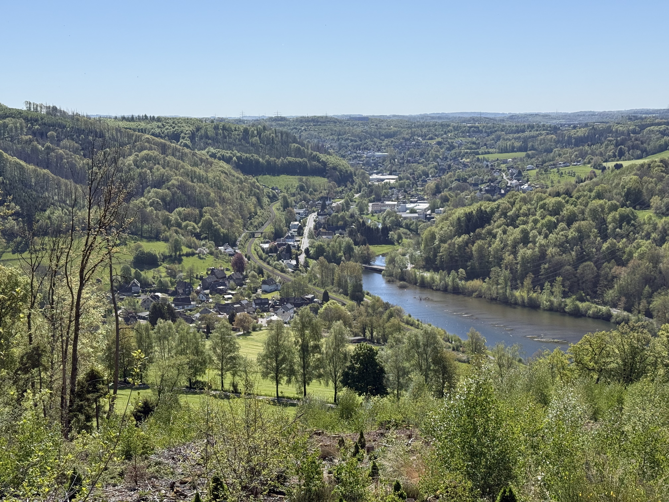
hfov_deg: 39.7
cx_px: 334
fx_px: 928
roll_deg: +0.8
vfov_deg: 30.3
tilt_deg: -8.1
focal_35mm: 48
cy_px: 251
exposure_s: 1/5587
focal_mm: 6.76
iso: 80
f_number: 1.78
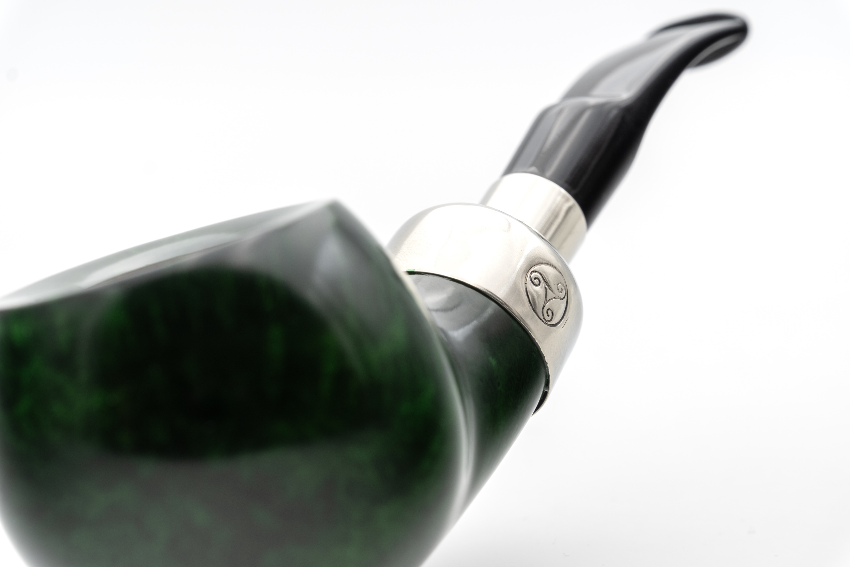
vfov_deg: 18.2
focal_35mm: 75
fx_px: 1771
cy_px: 284
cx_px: 425
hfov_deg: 27.0
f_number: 9
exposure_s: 1/6
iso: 125
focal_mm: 50
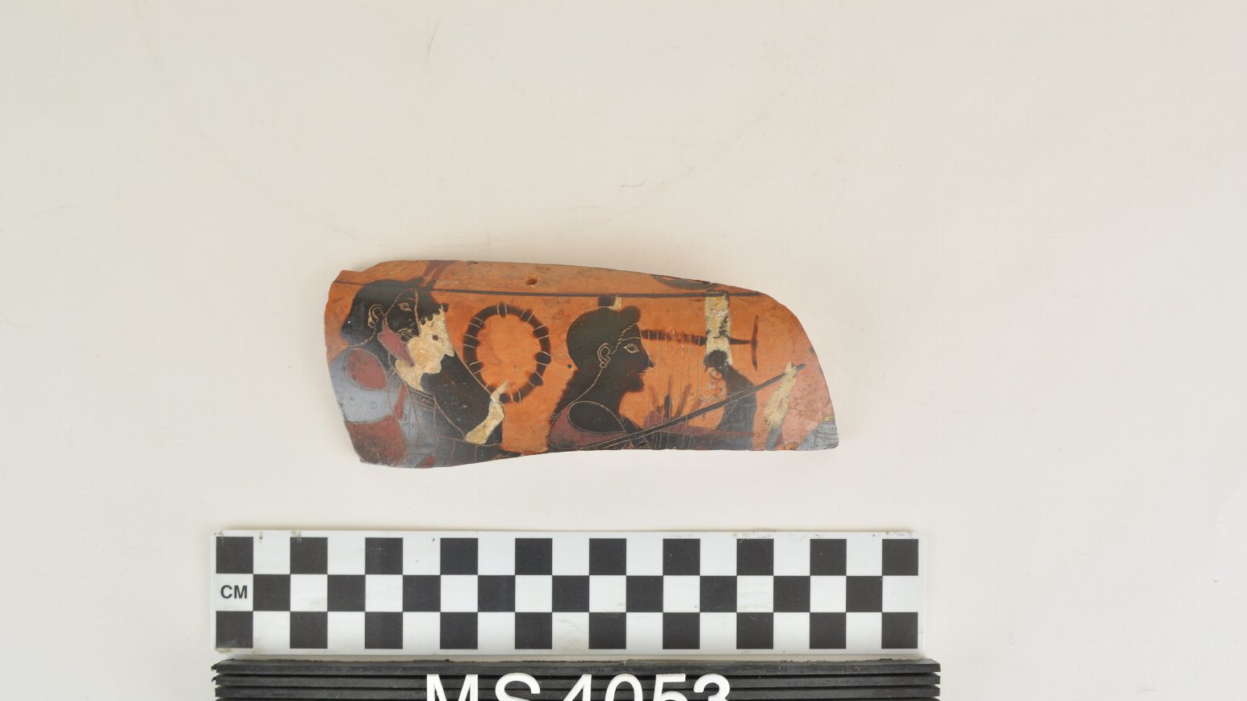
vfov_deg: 30.4
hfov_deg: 51.6
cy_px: 404
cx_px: 605
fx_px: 1290
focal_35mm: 39
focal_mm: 24
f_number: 7.1
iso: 200
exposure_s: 1/30
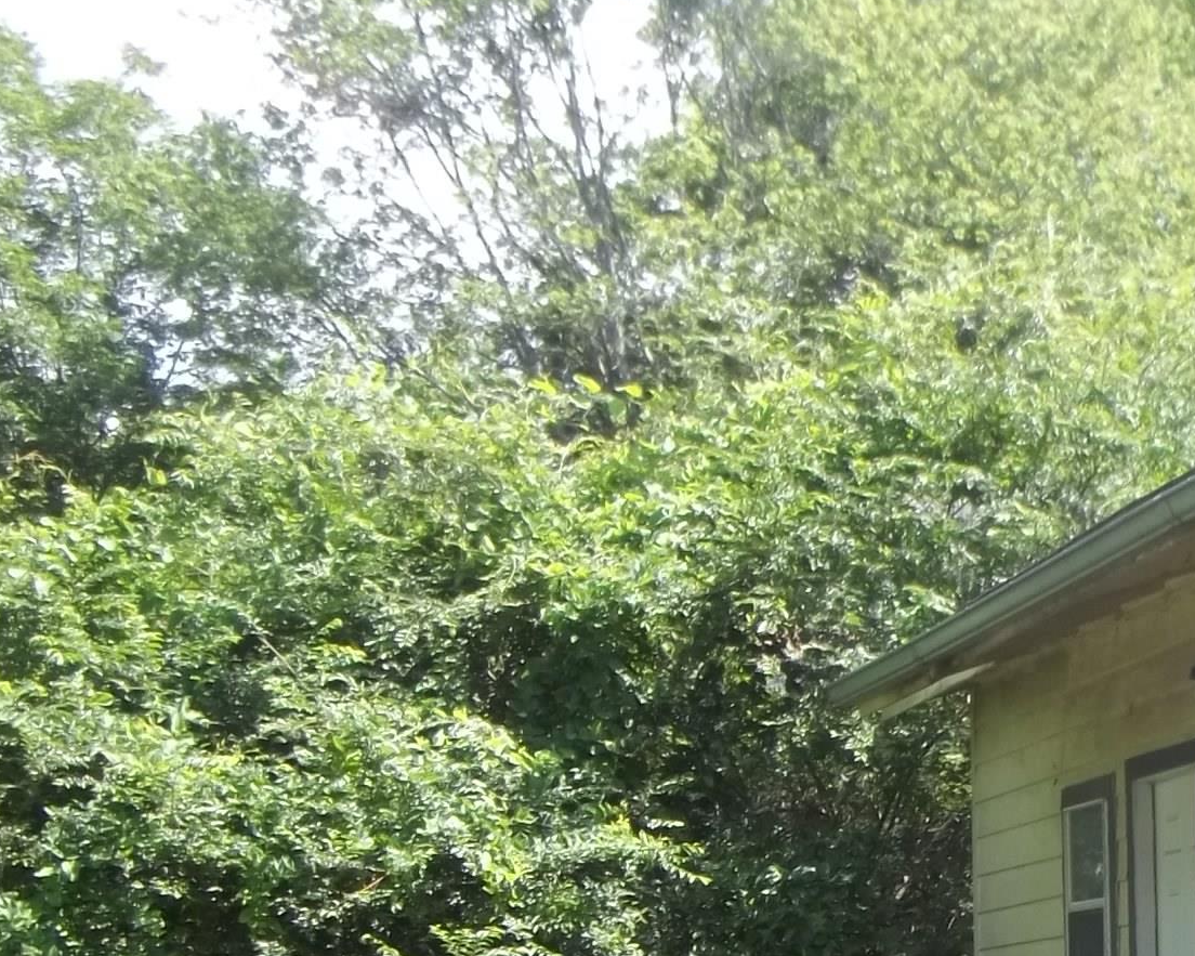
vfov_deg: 17.6
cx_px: 1294
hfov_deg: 21.6
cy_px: 1071
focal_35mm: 84
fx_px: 2971
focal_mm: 5.9
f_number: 3.3
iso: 64
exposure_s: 1/200
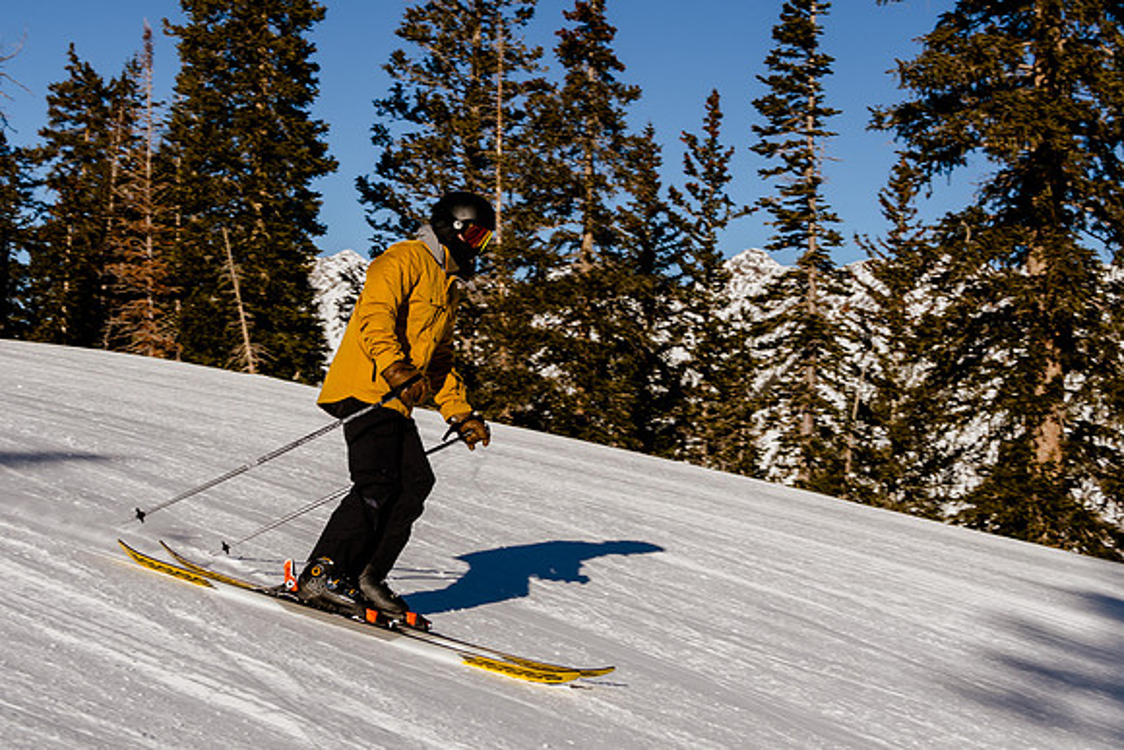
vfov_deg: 20.9
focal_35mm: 65
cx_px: 486
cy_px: 309
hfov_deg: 30.8
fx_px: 2035
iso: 160
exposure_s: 1/1000
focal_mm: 32
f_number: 6.3
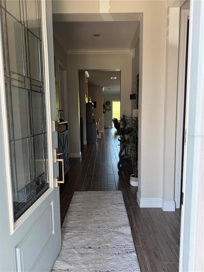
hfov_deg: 56.8
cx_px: 102
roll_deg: +0.4
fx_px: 189
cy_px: 136
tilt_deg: -7.1
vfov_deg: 71.6
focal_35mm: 24
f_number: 1.78
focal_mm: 6.76
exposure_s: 1/121
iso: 100
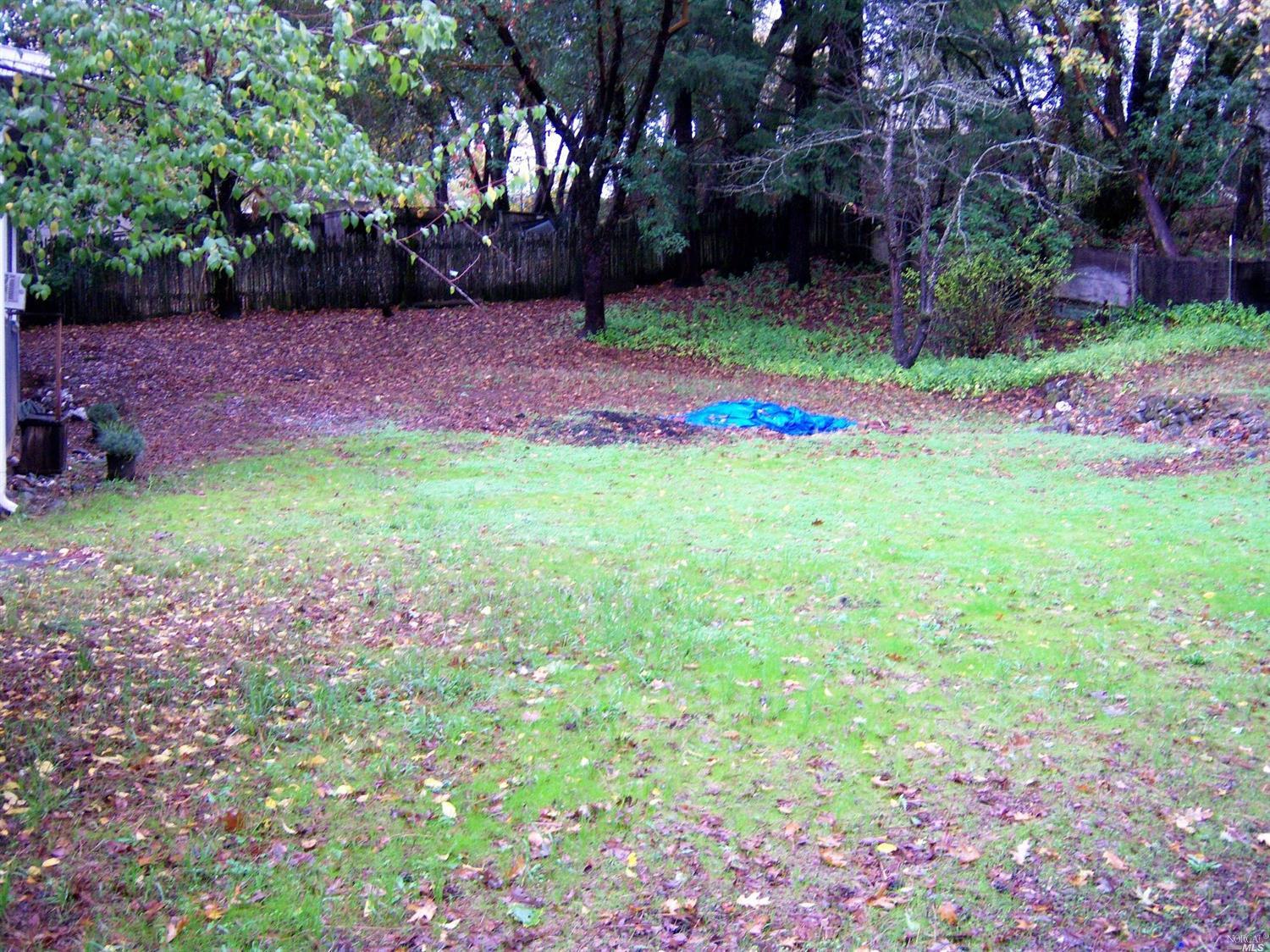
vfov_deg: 39.6
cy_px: 476
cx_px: 635
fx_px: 1320
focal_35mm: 36
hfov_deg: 51.4
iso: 160
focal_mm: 7.5
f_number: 2.8
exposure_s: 1/50
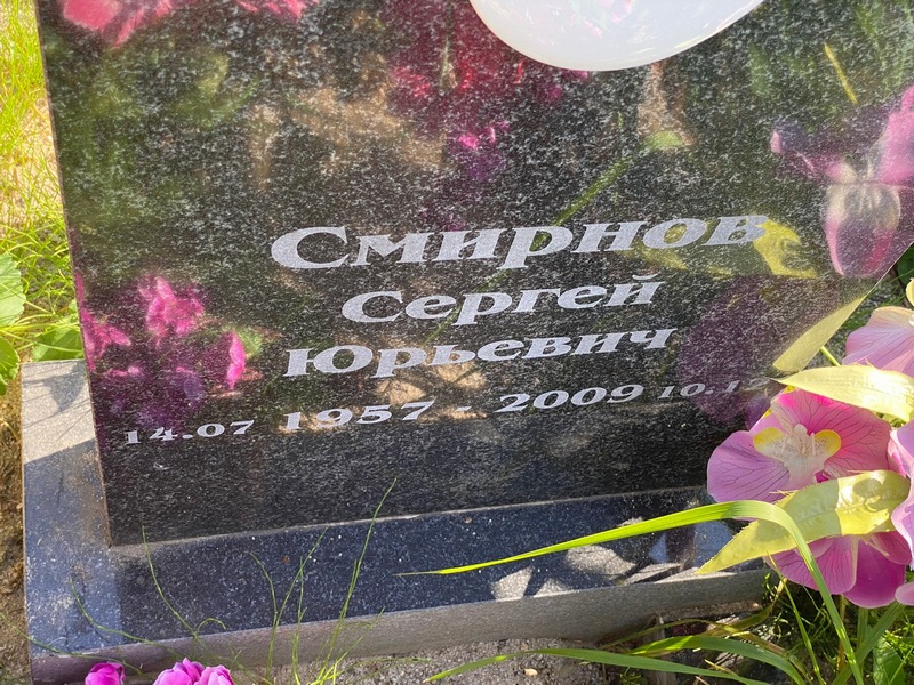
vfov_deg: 28.0
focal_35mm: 52
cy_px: 342
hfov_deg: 36.8
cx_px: 457
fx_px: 1373
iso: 20
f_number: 2
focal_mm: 6
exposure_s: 1/217
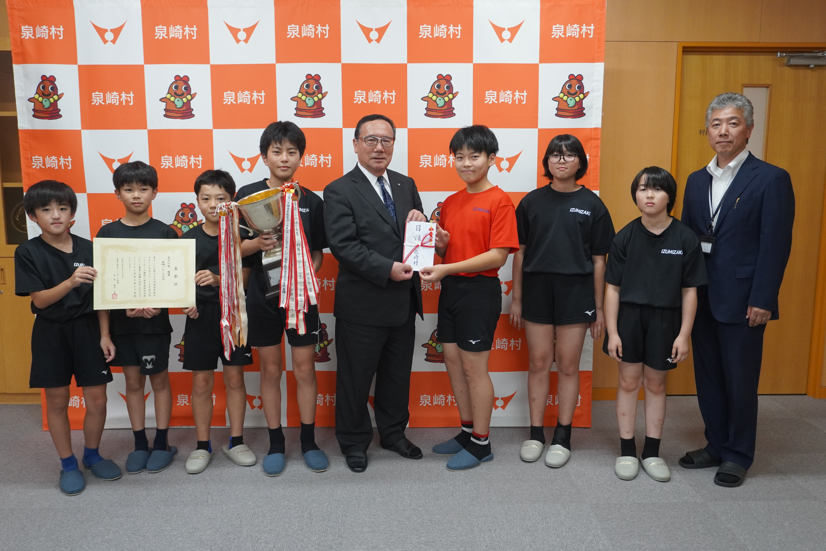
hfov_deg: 61.9
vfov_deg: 43.6
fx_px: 688
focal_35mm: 30
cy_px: 276
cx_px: 413
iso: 1250
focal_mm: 20
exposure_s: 1/160
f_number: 4
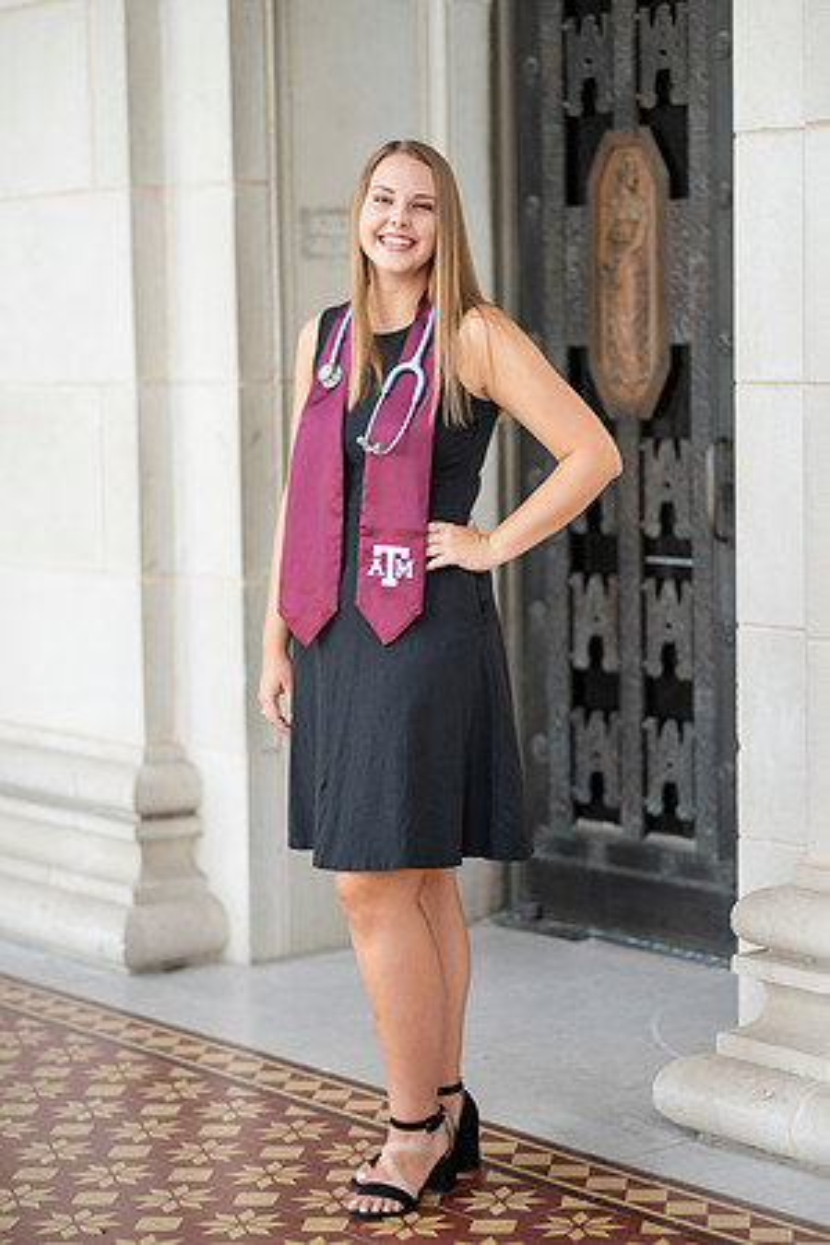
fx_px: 2939
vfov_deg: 23.9
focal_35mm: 85
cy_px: 622
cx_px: 415
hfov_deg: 16.1
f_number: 1.8
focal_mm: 85
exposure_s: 1/1600
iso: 400
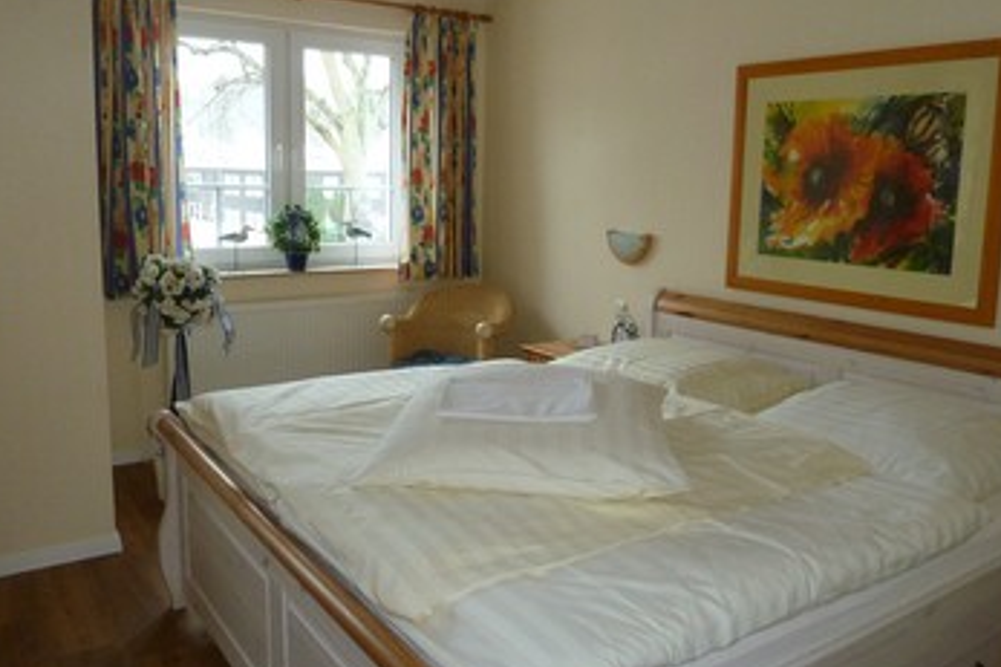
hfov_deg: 62.0
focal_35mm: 30
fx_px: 834
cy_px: 309
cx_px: 505
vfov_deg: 43.5
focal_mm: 4.1
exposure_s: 1/30
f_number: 3.3
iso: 250
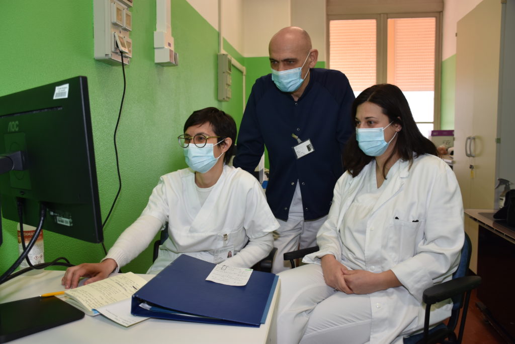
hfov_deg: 57.2
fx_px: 472
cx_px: 258
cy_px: 172
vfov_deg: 40.0
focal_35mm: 33
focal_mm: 22
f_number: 4
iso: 250
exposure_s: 1/60
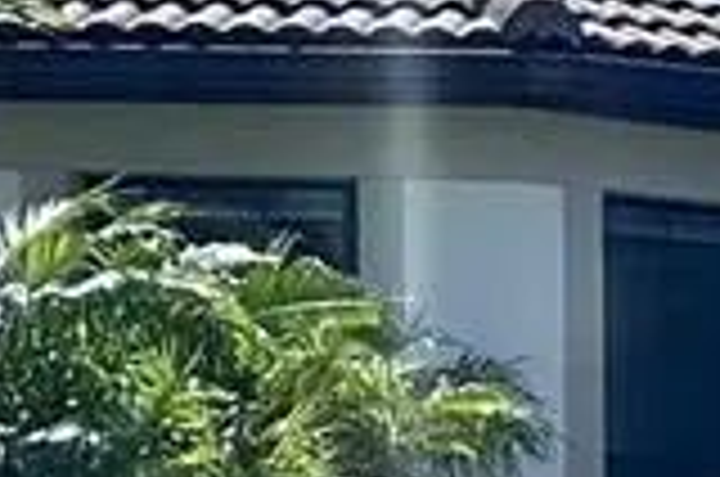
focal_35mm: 160
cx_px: 1350
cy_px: 677
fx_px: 3194
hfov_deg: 11.8
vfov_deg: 8.4
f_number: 1.78
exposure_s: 1/7576
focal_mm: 6.86
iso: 80
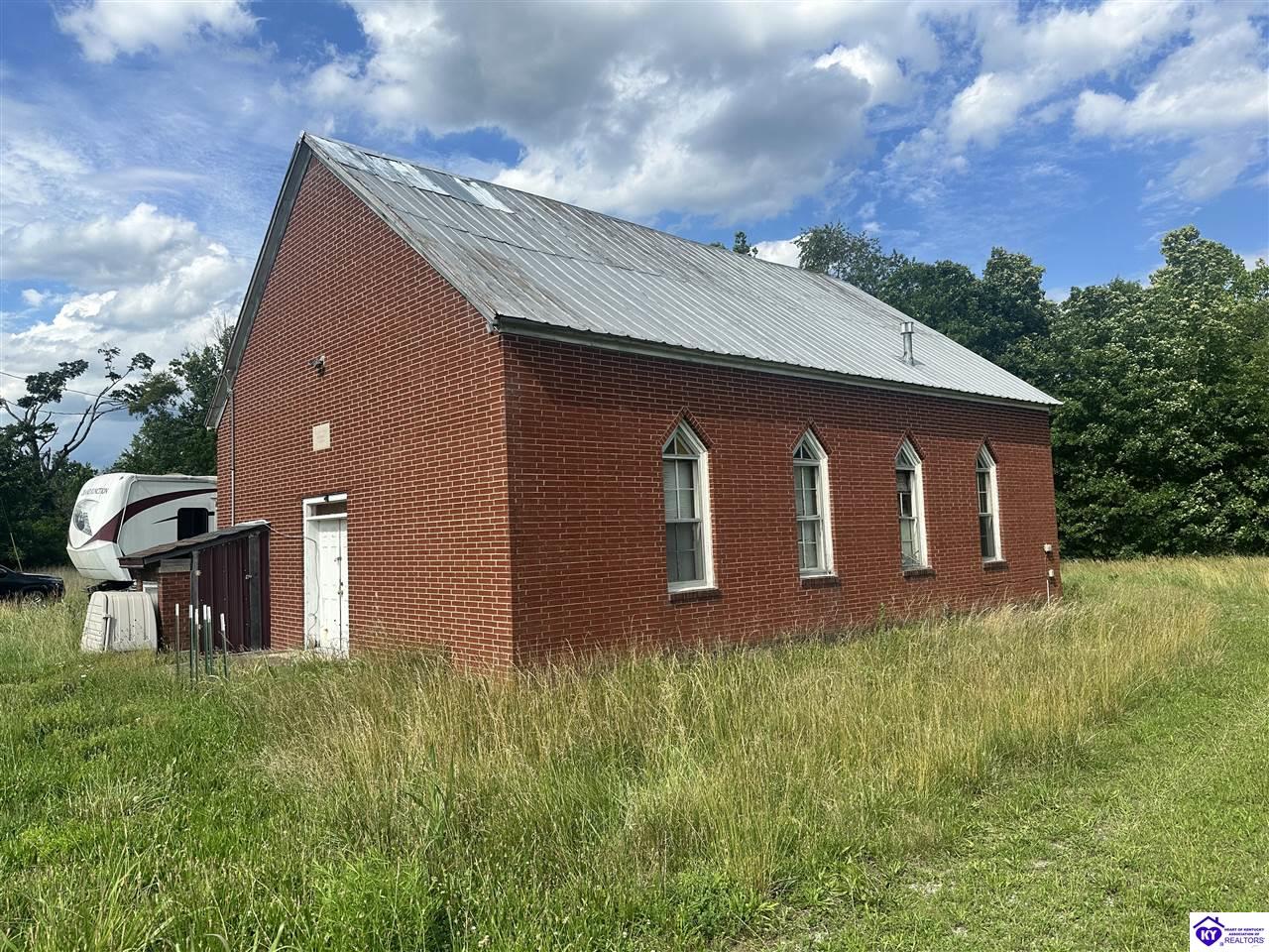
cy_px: 476
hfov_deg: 71.6
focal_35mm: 24
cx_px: 634
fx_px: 880
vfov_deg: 56.8
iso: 80
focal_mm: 6.86
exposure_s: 1/4184
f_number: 1.78
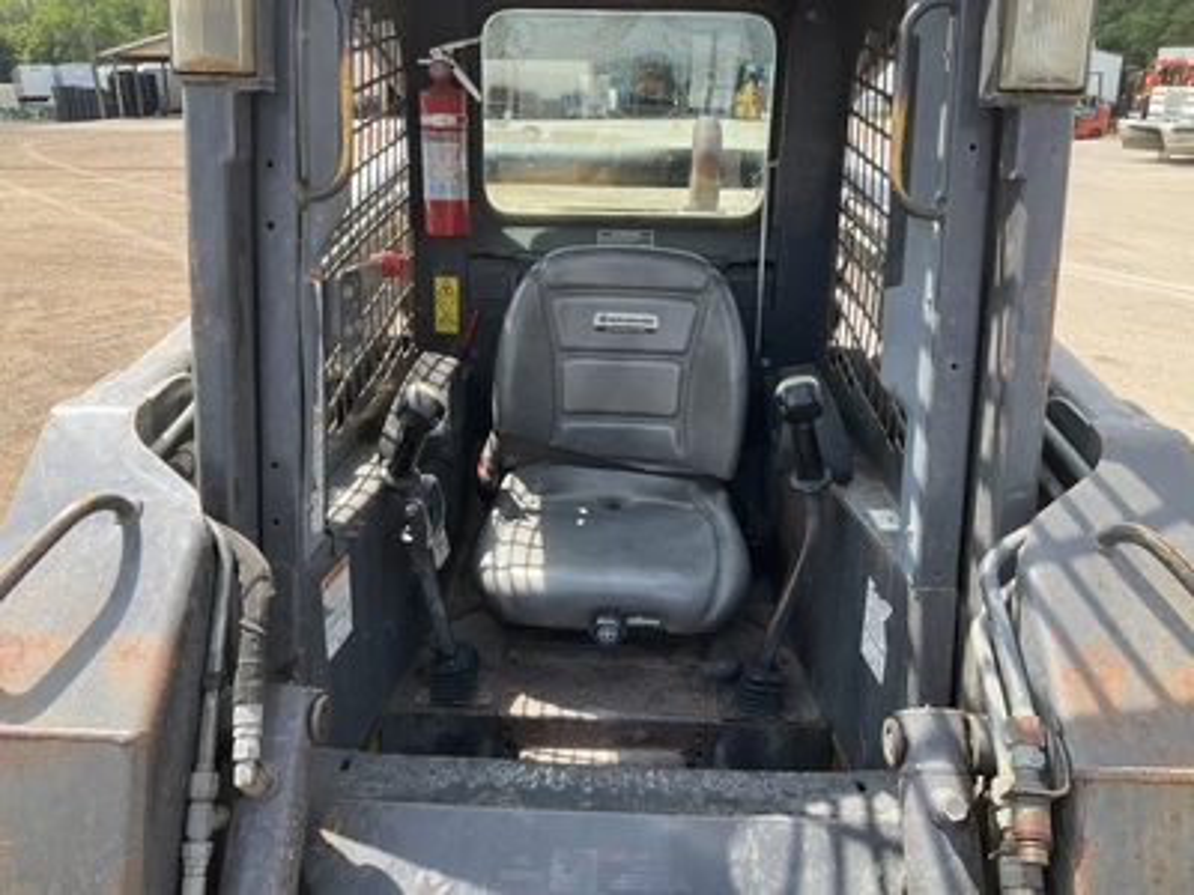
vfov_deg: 48.2
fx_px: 1000
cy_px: 448
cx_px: 597
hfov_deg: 61.7
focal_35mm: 29
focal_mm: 3
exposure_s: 1/465
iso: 25
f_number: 1.8
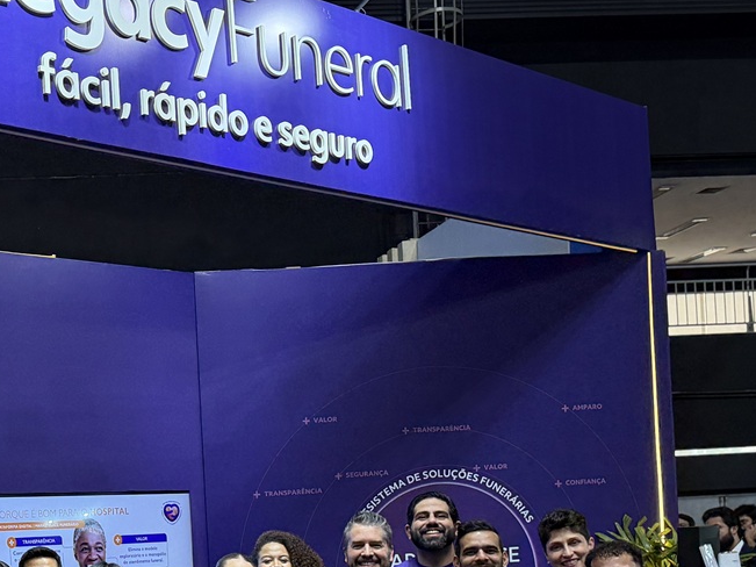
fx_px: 1288
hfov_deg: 30.9
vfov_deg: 23.7
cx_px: 45
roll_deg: +3.4
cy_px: 572
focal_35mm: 59
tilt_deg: -1.0
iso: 250
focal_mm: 6.76
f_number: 1.78
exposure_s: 1/120
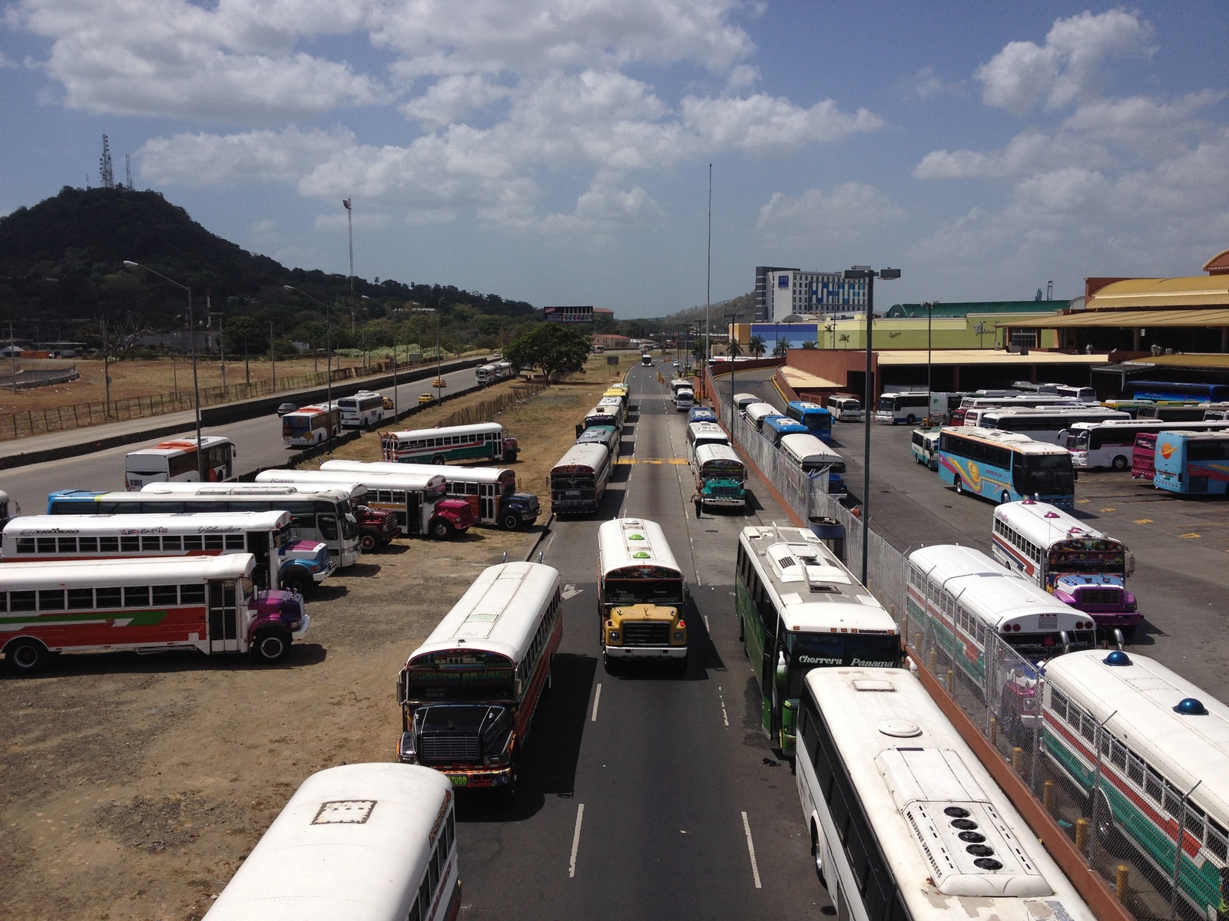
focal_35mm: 35
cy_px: 460
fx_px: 1243
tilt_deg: -10.6
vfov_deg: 40.7
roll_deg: +0.5
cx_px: 614
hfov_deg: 52.6
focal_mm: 4.28
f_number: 2.4
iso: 50
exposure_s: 1/3953
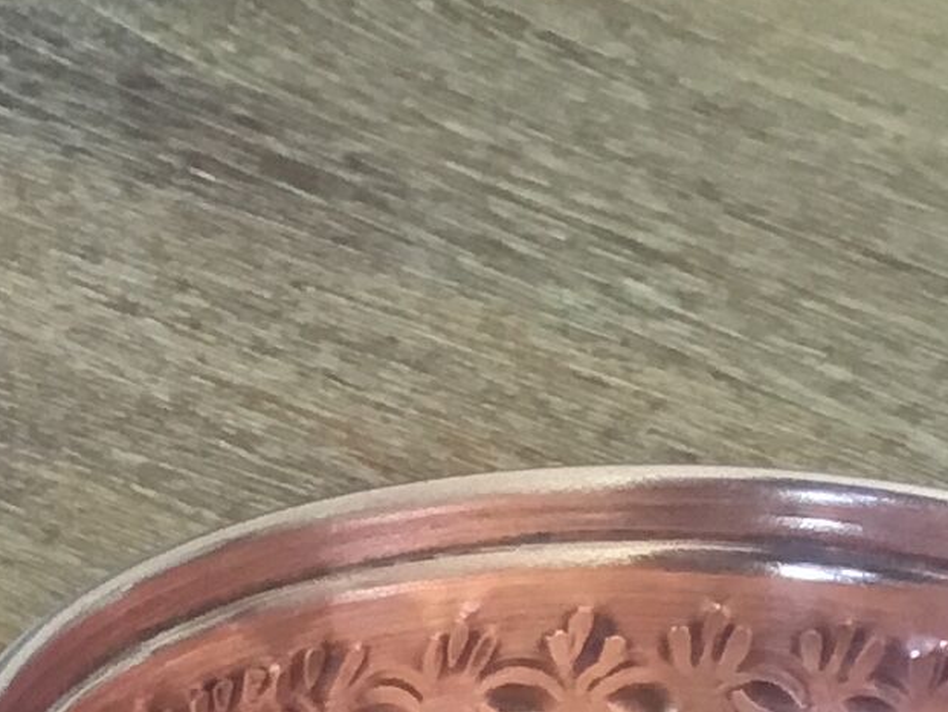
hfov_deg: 11.5
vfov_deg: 8.8
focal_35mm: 163
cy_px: 1264
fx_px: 4465
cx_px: -530
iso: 25
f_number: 2.4
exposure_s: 1/33
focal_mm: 3.3
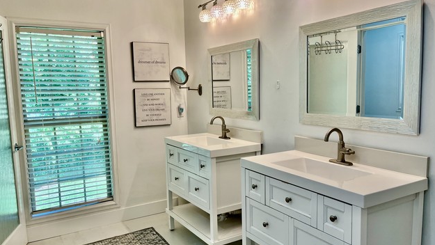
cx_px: 221
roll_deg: +2.1
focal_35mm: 29
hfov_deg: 66.0
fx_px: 335
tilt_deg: -5.3
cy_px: 128
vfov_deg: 40.2
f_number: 1.6
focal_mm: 5.1
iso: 50
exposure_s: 1/140
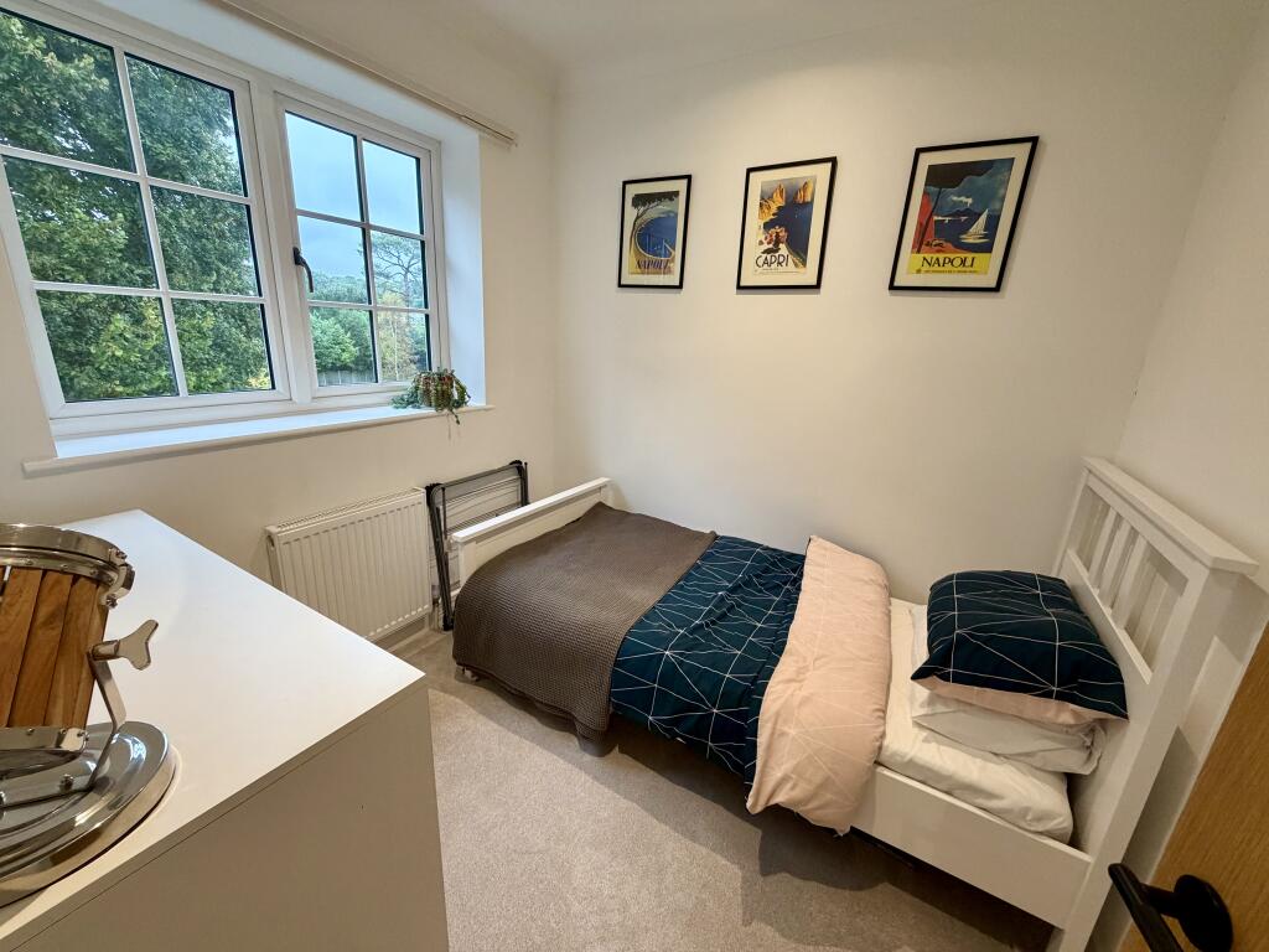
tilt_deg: -15.8
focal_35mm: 14
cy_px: 476
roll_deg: -2.9
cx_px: 634
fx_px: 513
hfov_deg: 102.1
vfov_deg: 85.7
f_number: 2.2
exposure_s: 1/100
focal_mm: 2.22
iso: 320
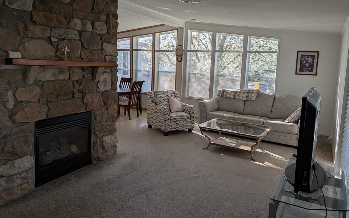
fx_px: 257
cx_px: 170
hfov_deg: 68.4
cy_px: 92
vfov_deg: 45.9
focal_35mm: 27
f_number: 1.68
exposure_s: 1/2024
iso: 24
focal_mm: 6.9
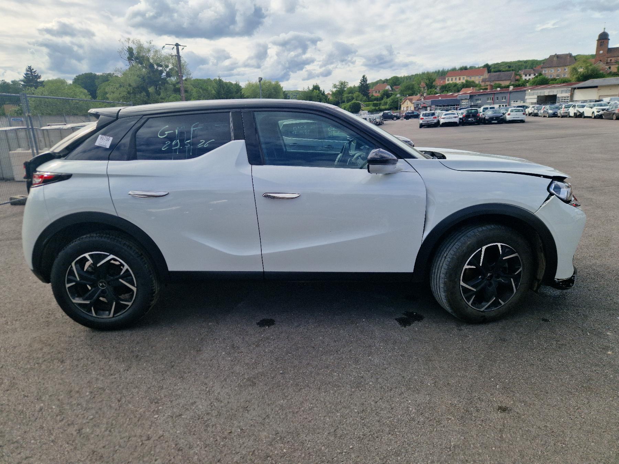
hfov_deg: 73.9
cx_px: 310
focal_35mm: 23
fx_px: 411
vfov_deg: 58.9
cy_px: 232
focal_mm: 5.4
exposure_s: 1/1429
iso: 50
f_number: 1.8
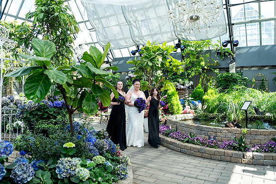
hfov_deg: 65.5
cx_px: 138
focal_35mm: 28
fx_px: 215
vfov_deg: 46.4
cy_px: 92
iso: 160
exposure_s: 1/320
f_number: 2.8
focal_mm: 28
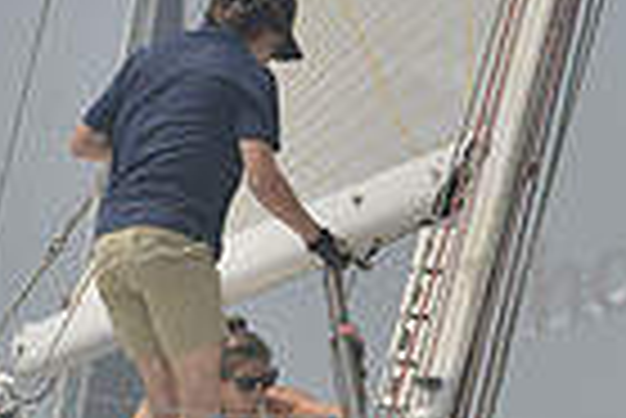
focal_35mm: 874
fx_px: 15214
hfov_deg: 2.4
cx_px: 230
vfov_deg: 1.6
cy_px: 528
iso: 280
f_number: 9
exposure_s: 1/1000
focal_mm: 210
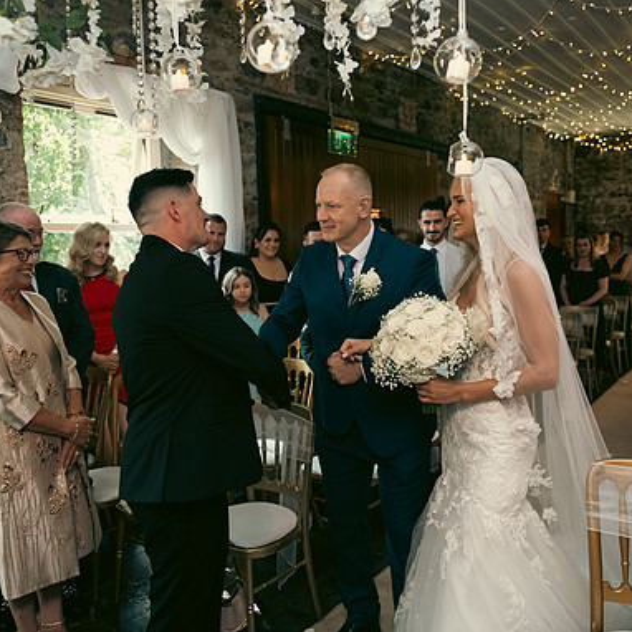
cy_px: 317
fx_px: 640
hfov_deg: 52.5
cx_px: 318
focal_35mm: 31
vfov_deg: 52.5
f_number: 3.5
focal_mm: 24
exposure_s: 1/160
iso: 1250
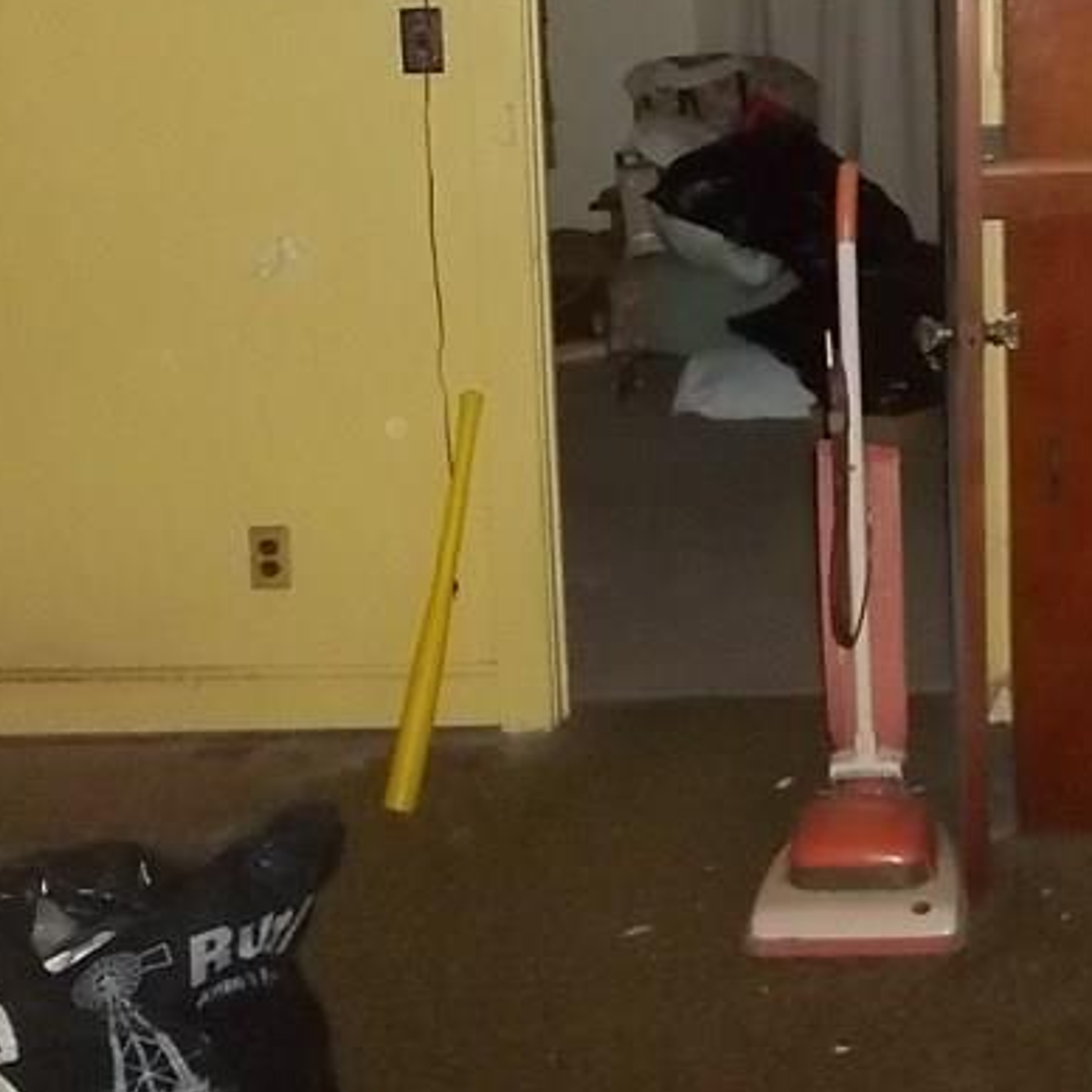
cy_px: 191
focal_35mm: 63
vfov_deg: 26.7
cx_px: 1106
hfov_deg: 25.8
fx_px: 2248
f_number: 3.5
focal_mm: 4.9
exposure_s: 1/30
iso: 400
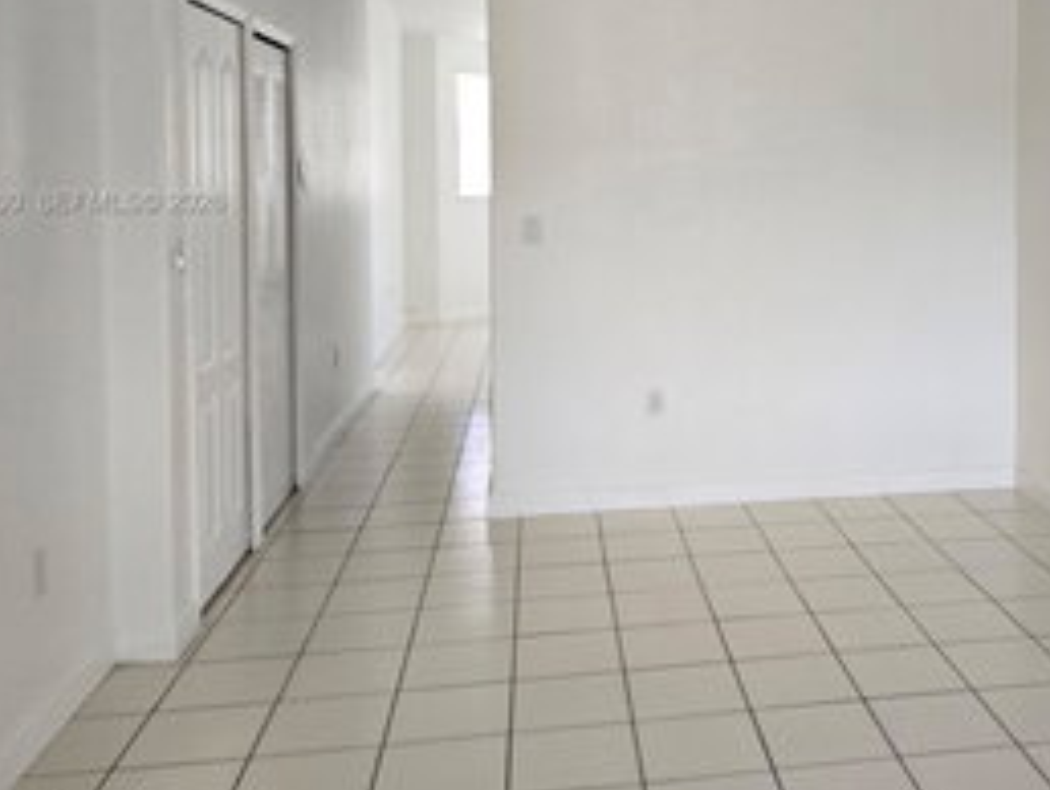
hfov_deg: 47.5
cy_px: 204
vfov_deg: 36.9
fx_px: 1154
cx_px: 755
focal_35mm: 38
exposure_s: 1/180
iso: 160
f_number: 1.8
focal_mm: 5.4
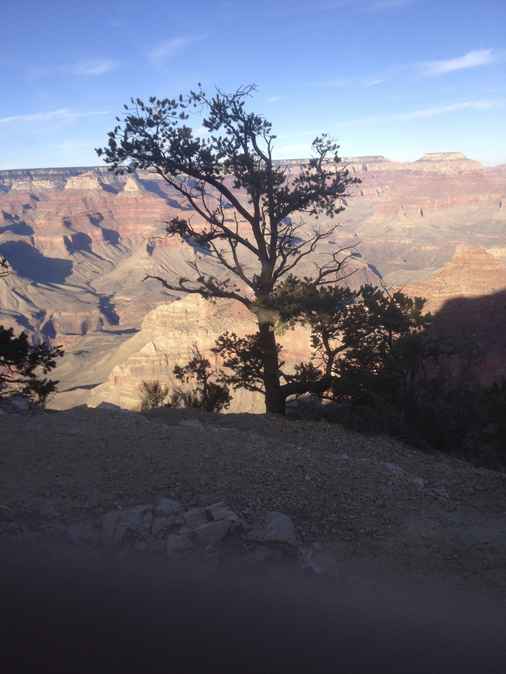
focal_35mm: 35
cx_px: 253
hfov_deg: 40.7
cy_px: 337
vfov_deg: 52.6
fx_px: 682
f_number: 2.4
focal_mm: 4.28
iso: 50
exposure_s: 1/1004
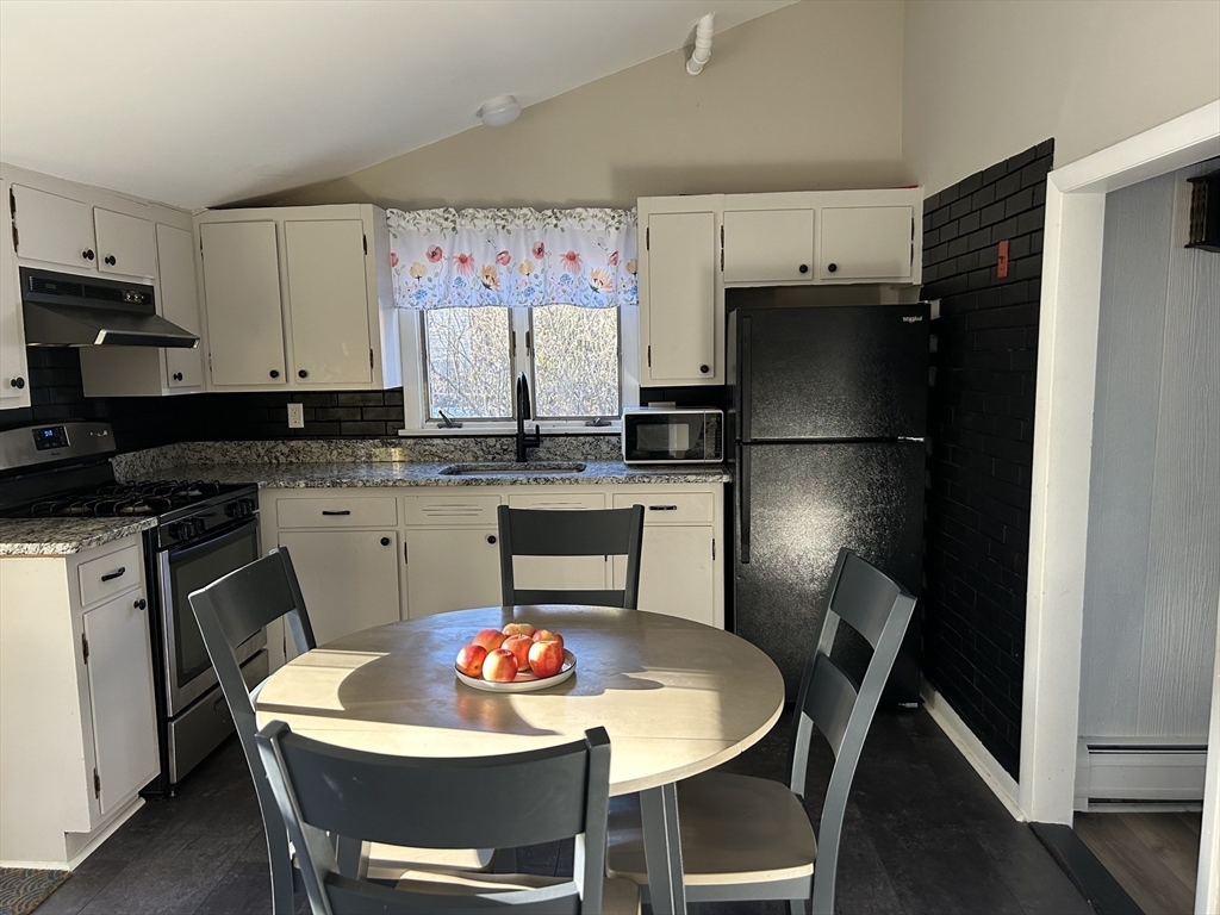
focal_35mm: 26
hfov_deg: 67.3
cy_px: 458
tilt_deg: -7.1
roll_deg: +1.8
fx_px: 916
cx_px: 610
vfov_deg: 53.1
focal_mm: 5.7
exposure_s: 1/121
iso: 125
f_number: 1.5
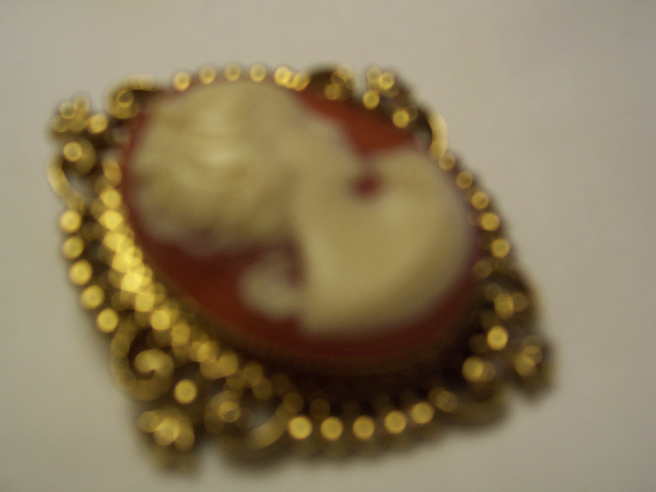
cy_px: 246
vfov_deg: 38.7
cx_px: 328
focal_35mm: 37
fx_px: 701
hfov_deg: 50.1
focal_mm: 5.6
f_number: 2.8
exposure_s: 1/125
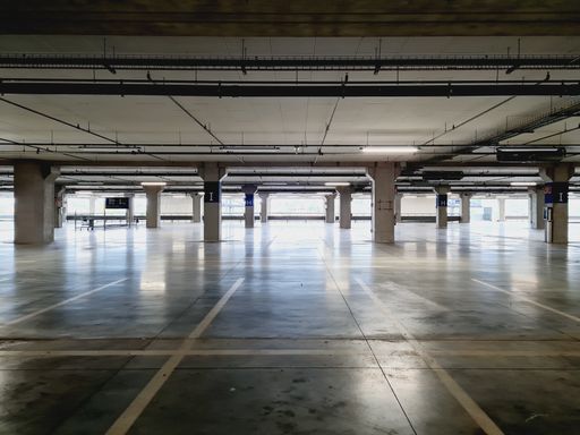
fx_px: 436
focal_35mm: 26
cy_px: 218
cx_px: 290
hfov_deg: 67.3
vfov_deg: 53.1
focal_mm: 5.4
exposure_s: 1/50
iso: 200
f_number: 1.8
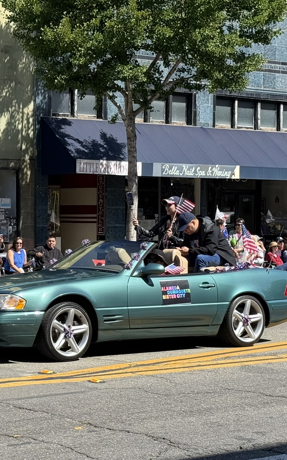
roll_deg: -0.4
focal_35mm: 90
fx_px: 1126
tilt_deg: -3.1
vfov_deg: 23.0
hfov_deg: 14.5
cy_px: 296
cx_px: 72
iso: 64
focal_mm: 6.76
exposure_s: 1/2865
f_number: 1.78
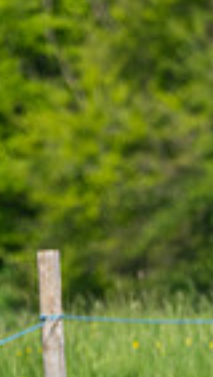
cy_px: 455
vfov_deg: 1.6
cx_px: -436
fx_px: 13459
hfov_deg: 0.9
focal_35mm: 1342
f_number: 5
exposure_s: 1/1000
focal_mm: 200
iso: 200
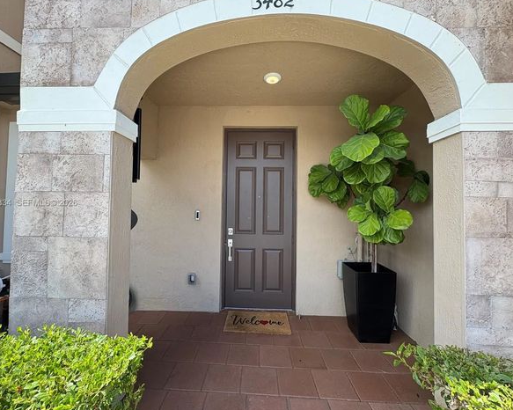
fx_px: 228
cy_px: 203
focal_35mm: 15
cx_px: 249
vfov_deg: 84.0
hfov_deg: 96.8
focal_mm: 2.22
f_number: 2.2
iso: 40
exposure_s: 1/255
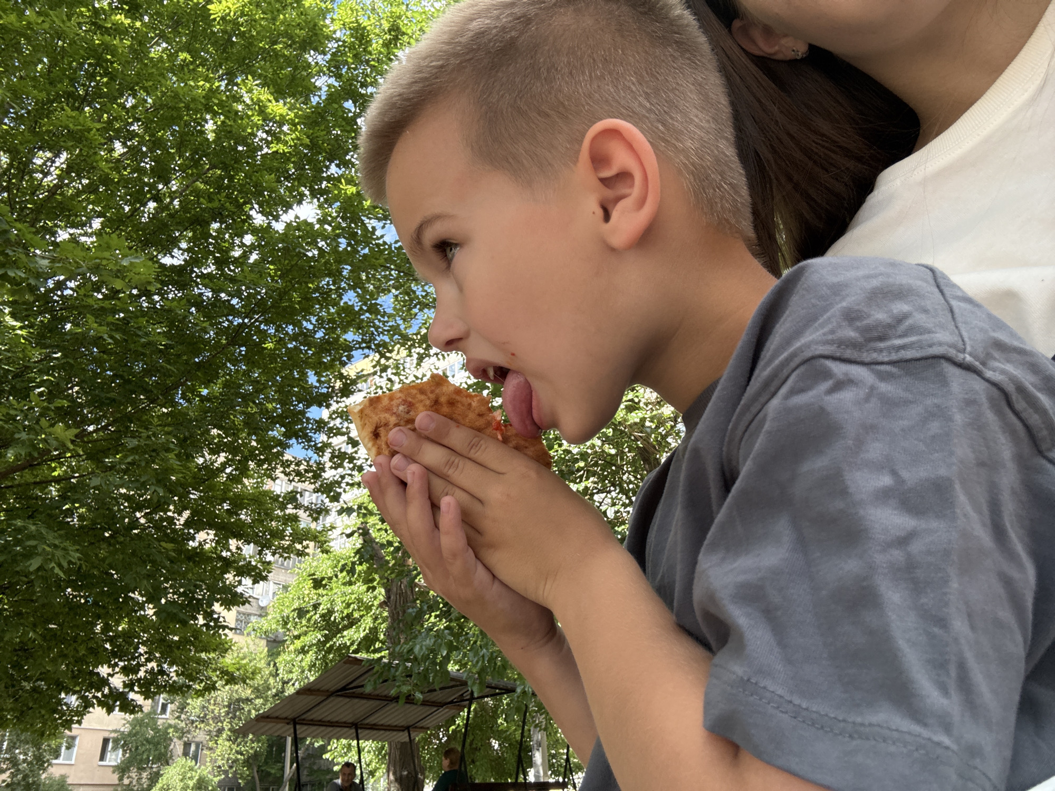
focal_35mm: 23
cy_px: 396
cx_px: 528
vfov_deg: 58.9
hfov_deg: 73.9
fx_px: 701
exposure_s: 1/244
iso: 40
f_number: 1.9
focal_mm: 2.69
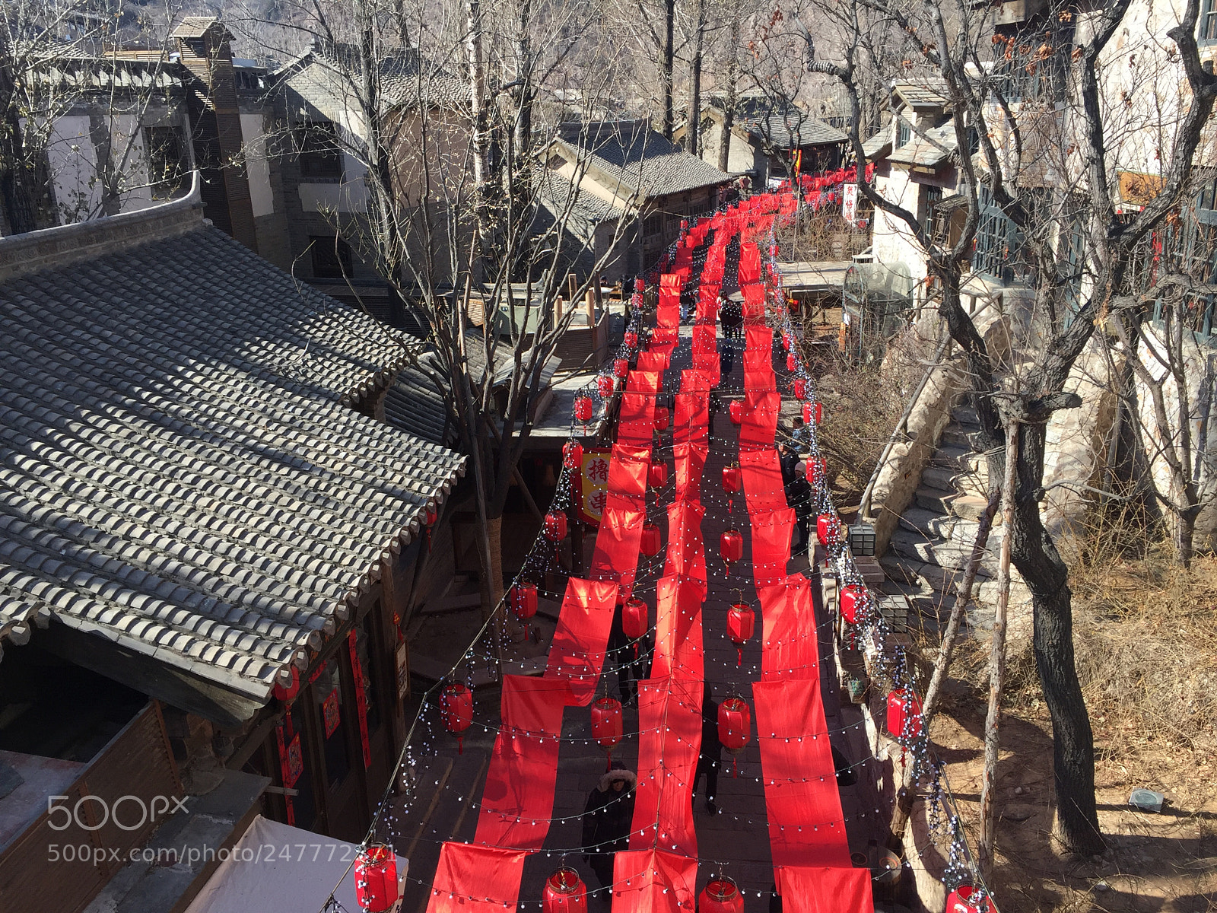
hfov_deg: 61.7
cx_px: 608
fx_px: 1020
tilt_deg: -18.1
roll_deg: +1.3
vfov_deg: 48.2
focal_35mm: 29
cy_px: 456
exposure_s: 1/706
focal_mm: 4.15
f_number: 2.2
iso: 32
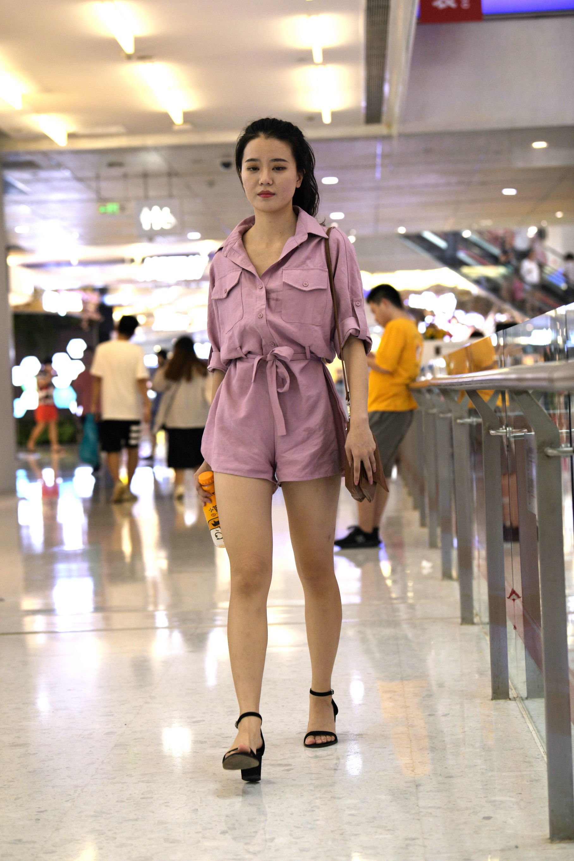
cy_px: 430
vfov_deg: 24.8
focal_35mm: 82
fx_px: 1961
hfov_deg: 16.7
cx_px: 287
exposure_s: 1/250
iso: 160
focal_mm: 82
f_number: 4
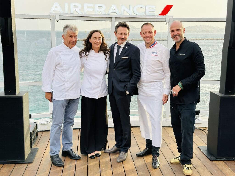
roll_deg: -0.1
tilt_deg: -10.2
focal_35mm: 48
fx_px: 326
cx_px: 118
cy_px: 88
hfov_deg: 39.7
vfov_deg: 30.3
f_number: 1.78
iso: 64
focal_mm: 6.86
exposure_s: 1/699
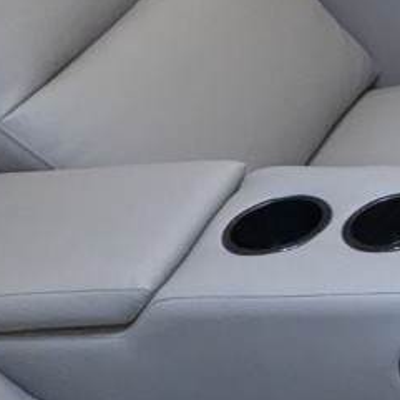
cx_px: 844
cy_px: 146
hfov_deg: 15.7
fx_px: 1072
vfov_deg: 21.1
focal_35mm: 82
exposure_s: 1/206
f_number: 2.2
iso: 272
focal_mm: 2.35
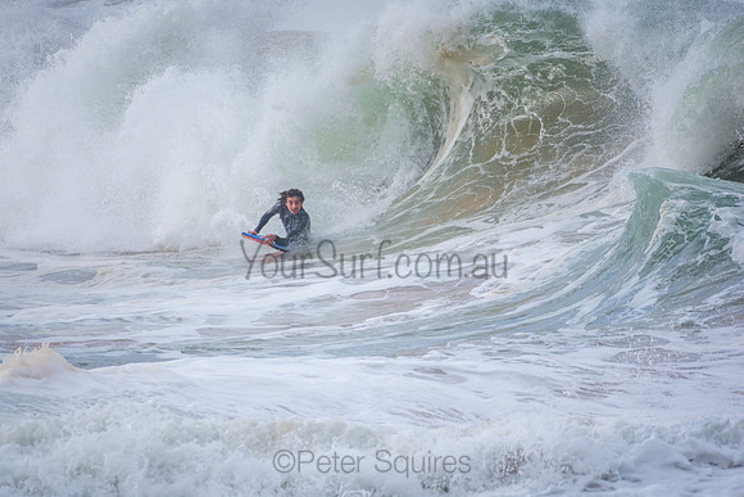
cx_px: 372
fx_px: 15503
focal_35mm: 750
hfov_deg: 2.7
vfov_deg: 1.8
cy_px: 248
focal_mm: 500
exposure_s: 1/1000
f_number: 5.6
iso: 200
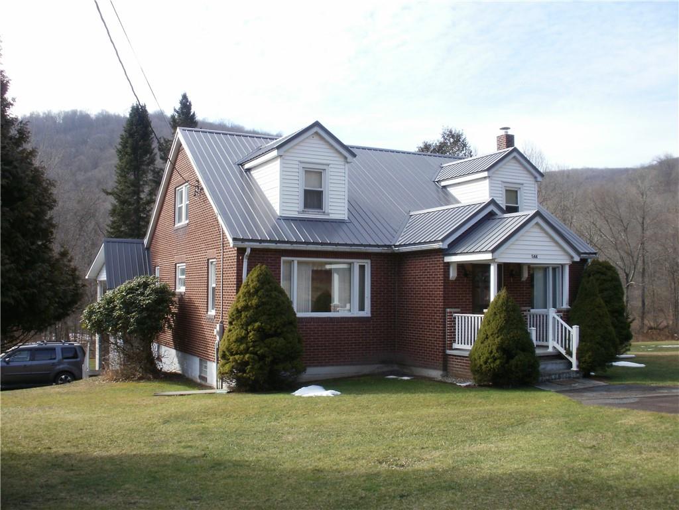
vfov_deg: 39.7
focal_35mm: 36
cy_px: 255
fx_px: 706
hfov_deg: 51.4
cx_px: 340
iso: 100
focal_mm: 6.3
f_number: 5.6
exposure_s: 1/160
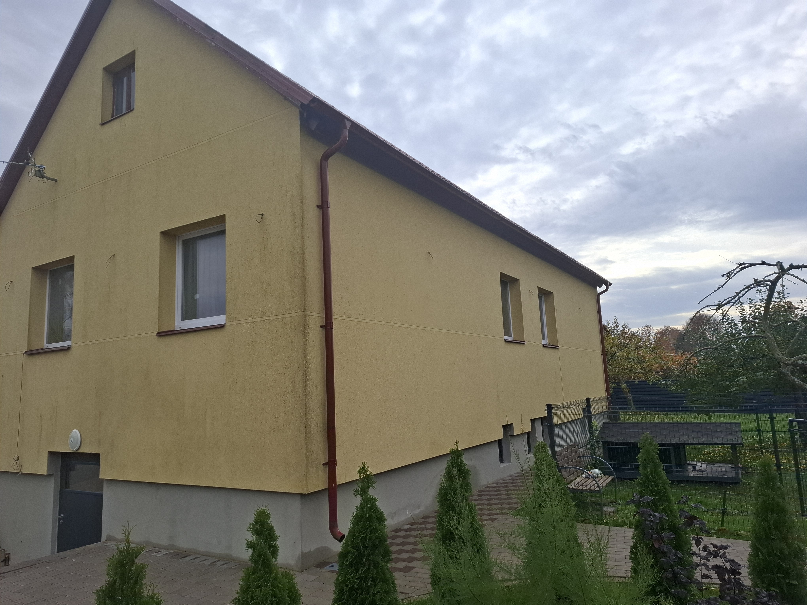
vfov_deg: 58.9
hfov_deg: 73.9
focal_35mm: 23
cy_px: 302
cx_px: 404
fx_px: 536
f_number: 1.8
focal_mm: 5.54
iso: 50
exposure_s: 1/1321
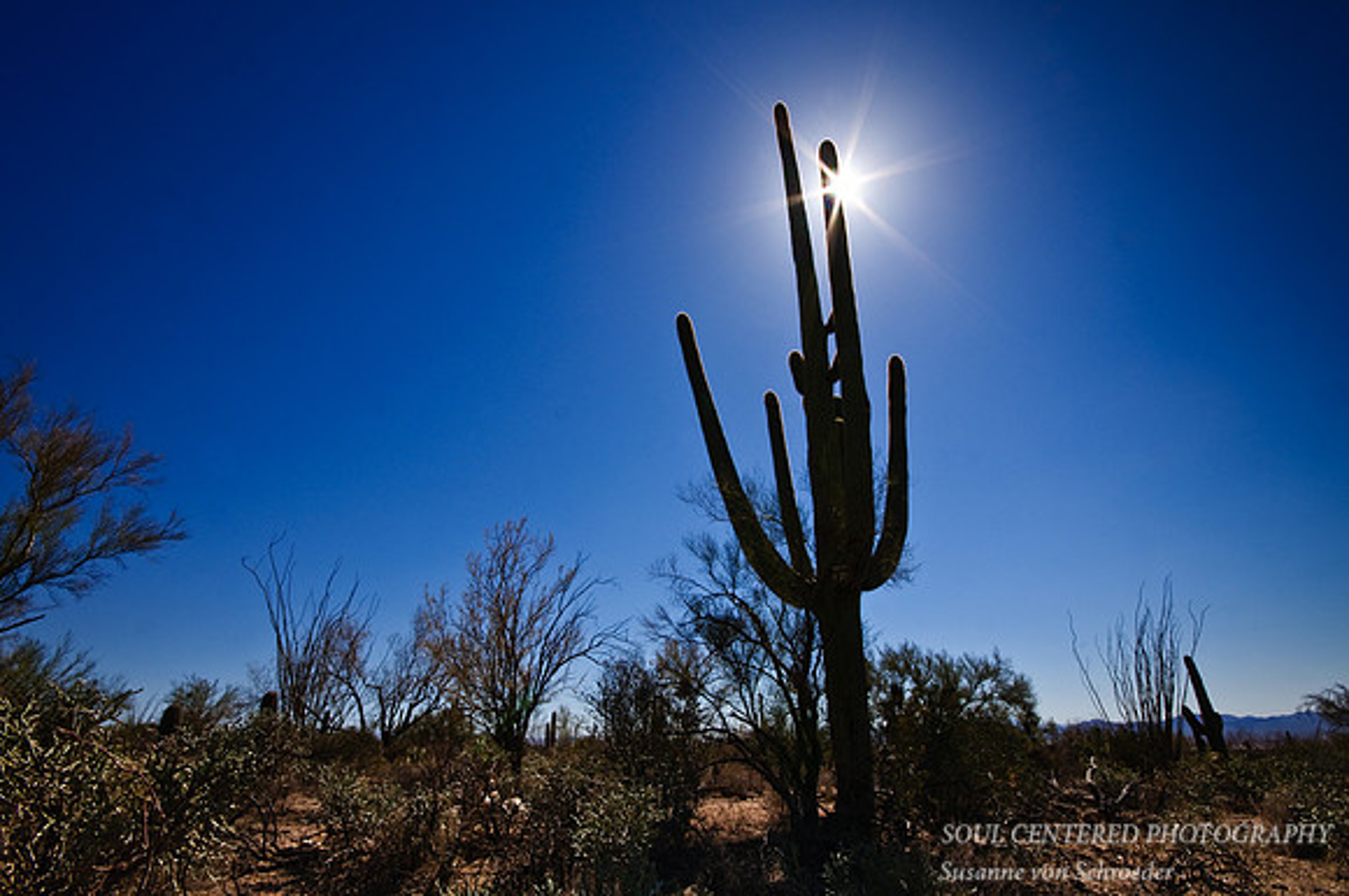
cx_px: 674
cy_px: 448
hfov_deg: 100.5
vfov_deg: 77.2
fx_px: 561
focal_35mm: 15
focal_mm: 10
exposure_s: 1/90
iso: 125
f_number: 22
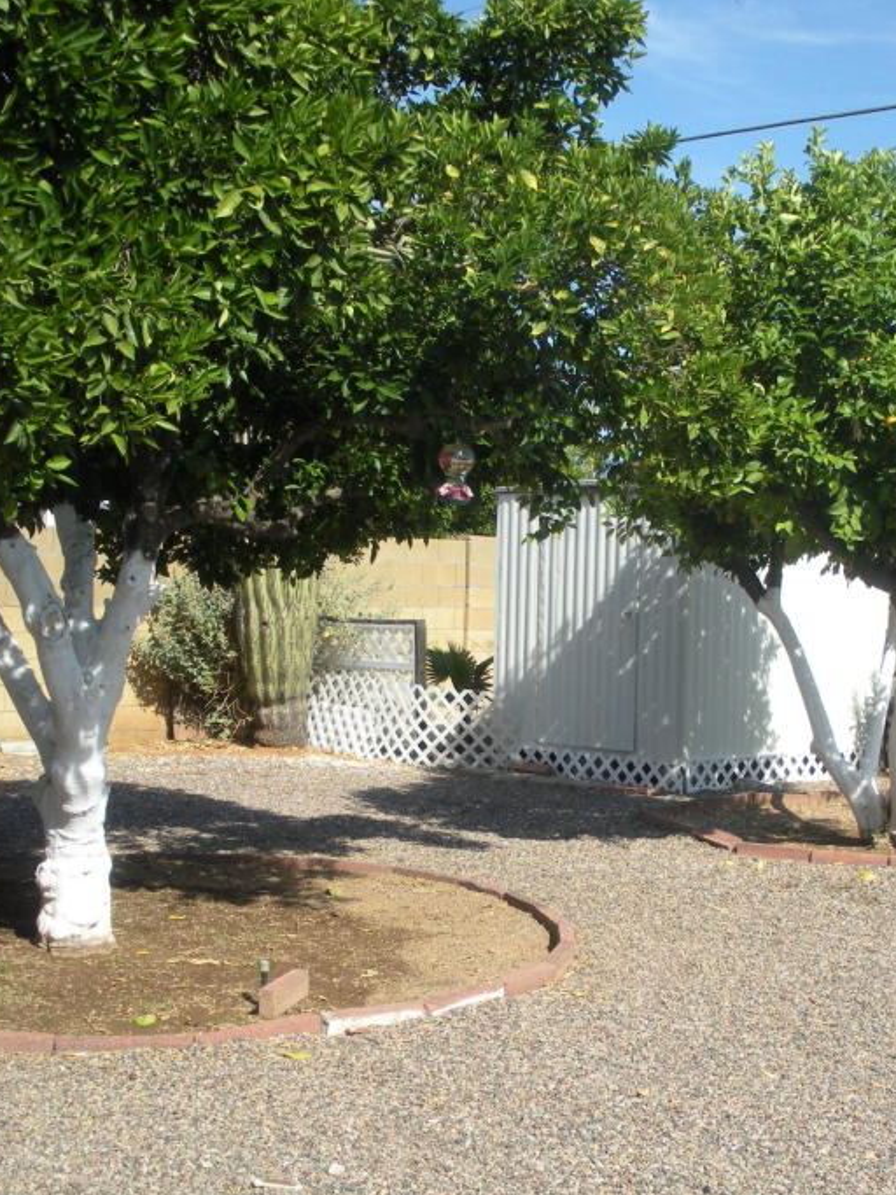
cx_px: 648
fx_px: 1864
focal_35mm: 54
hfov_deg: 26.7
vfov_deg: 35.5
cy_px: 668
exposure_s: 1/666
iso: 88
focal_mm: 6.3
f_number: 3.5
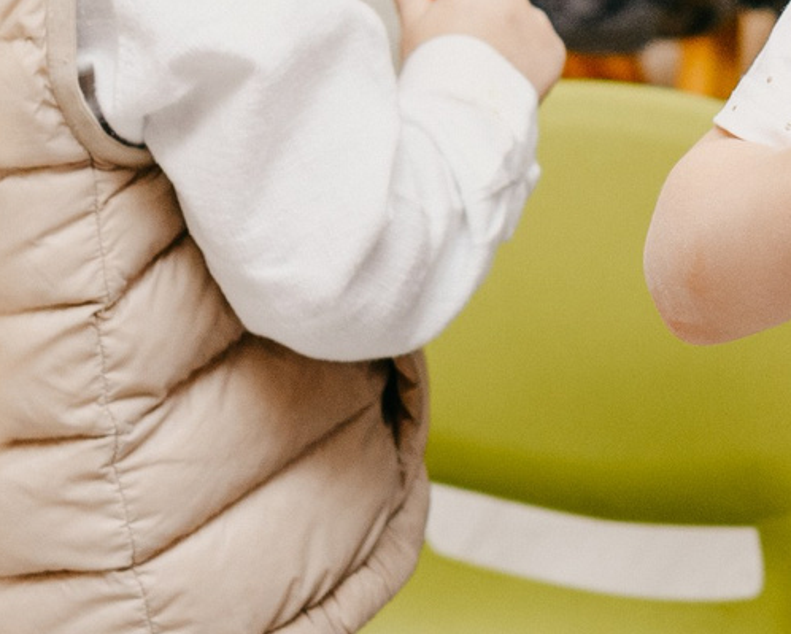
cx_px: 1038
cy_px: -237
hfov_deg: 7.6
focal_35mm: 252
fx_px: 5903
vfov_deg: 6.1
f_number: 4
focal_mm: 50
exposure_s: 1/160
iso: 250
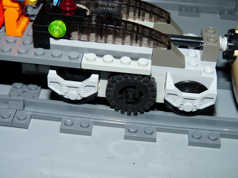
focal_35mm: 59
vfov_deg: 24.8
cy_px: 89
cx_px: 119
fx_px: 406
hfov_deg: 32.7
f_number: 4
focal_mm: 10.4
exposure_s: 1/125
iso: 100
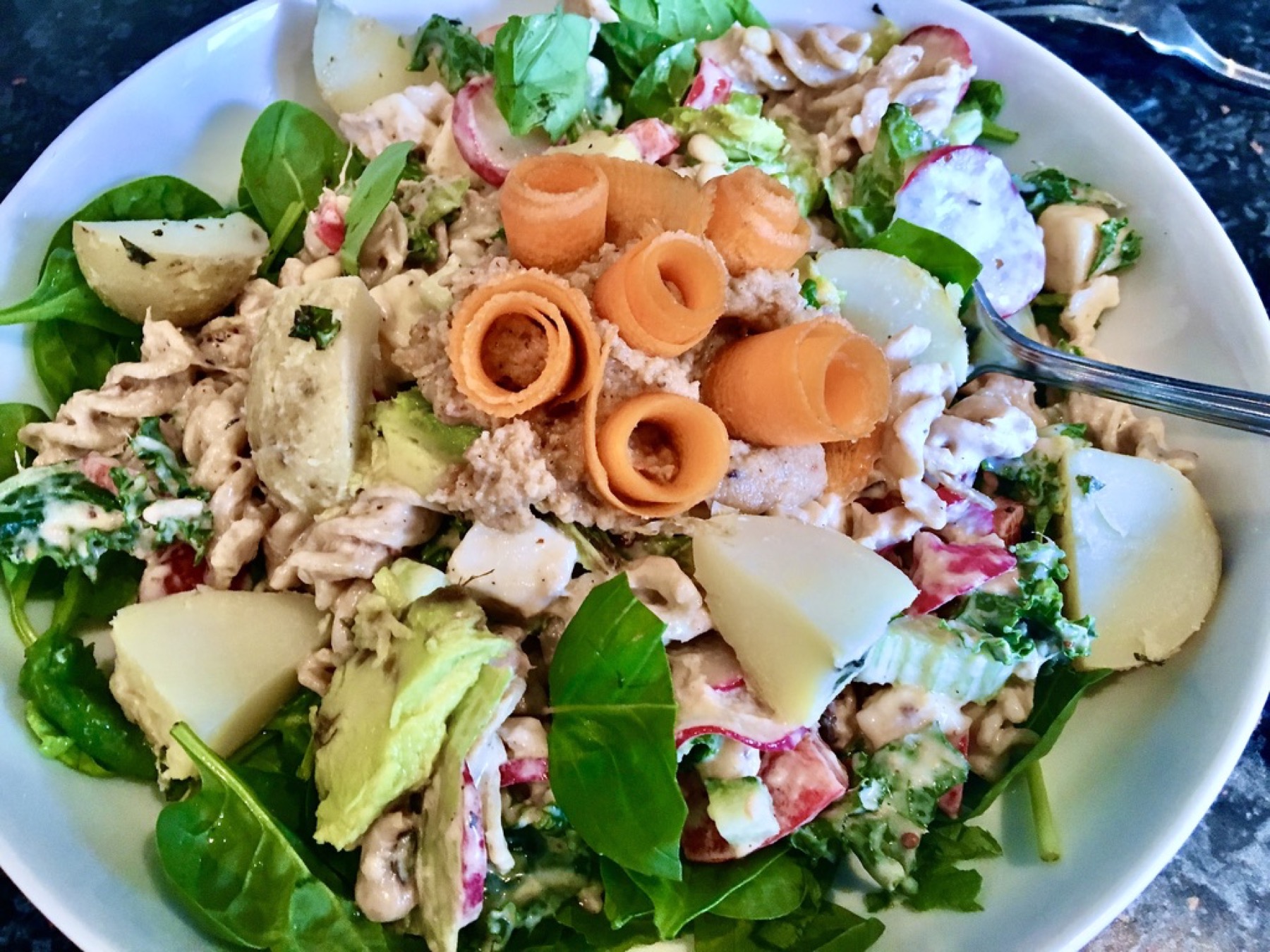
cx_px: 635
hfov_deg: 61.7
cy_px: 476
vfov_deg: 48.2
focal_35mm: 29
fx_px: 1064
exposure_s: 1/33
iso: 200
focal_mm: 4.15
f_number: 2.2
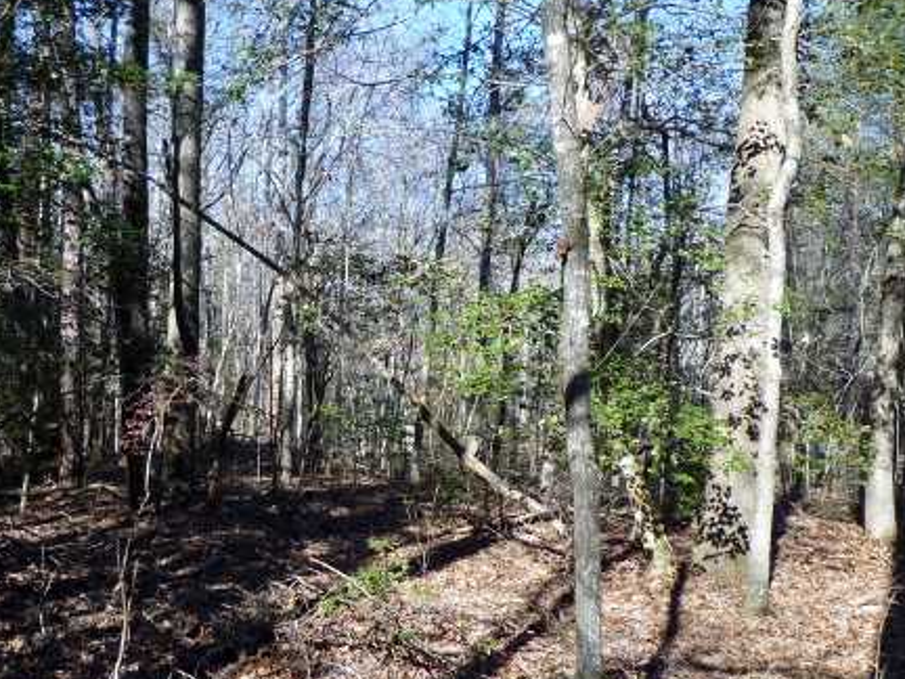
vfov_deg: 38.3
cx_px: 289
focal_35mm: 37
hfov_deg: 49.1
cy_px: 438
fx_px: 967
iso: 80
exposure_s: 1/320
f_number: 2.8
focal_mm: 4.4
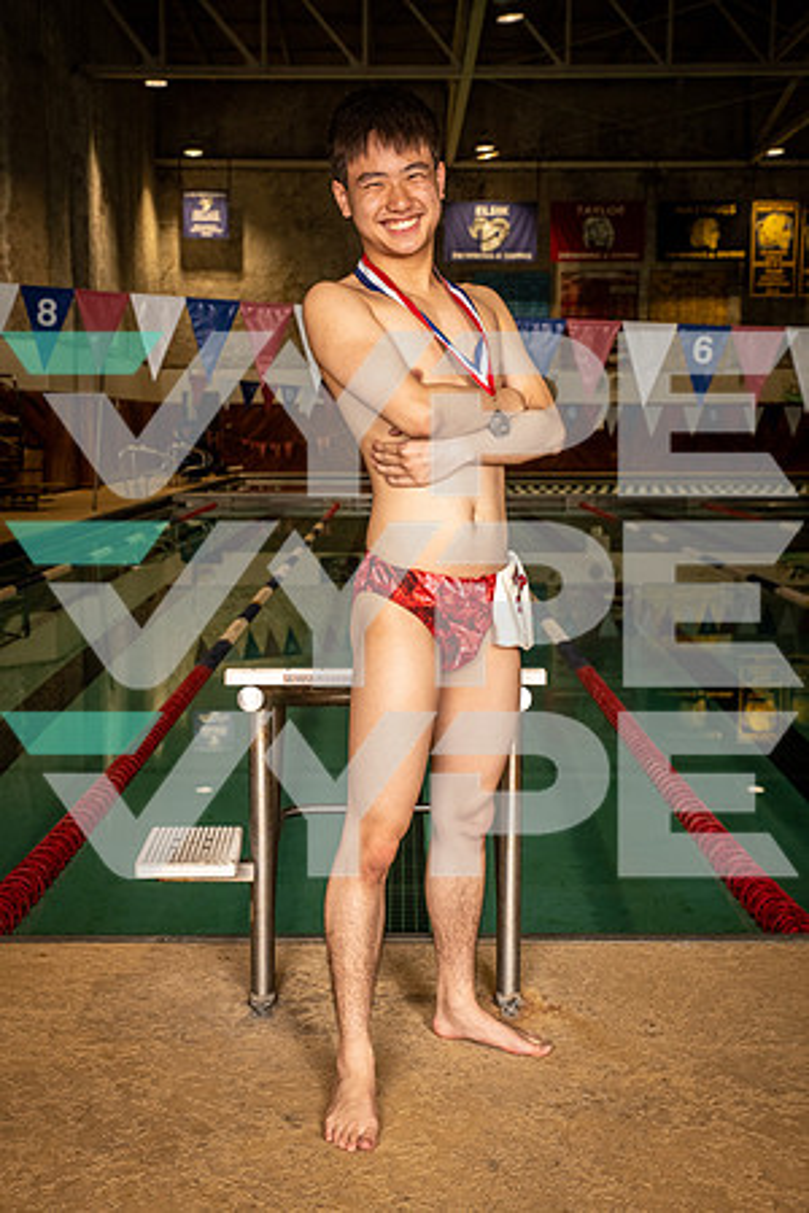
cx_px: 404
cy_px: 606
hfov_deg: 29.2
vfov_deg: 42.7
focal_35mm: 46
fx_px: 1550
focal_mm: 46
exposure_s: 1/400
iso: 1000
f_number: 6.3
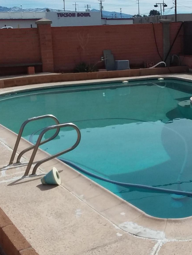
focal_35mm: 50
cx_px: 139
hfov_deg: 28.8
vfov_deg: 38.1
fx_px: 370
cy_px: 110
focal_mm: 2.47
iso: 40
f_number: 1.9
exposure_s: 1/2747
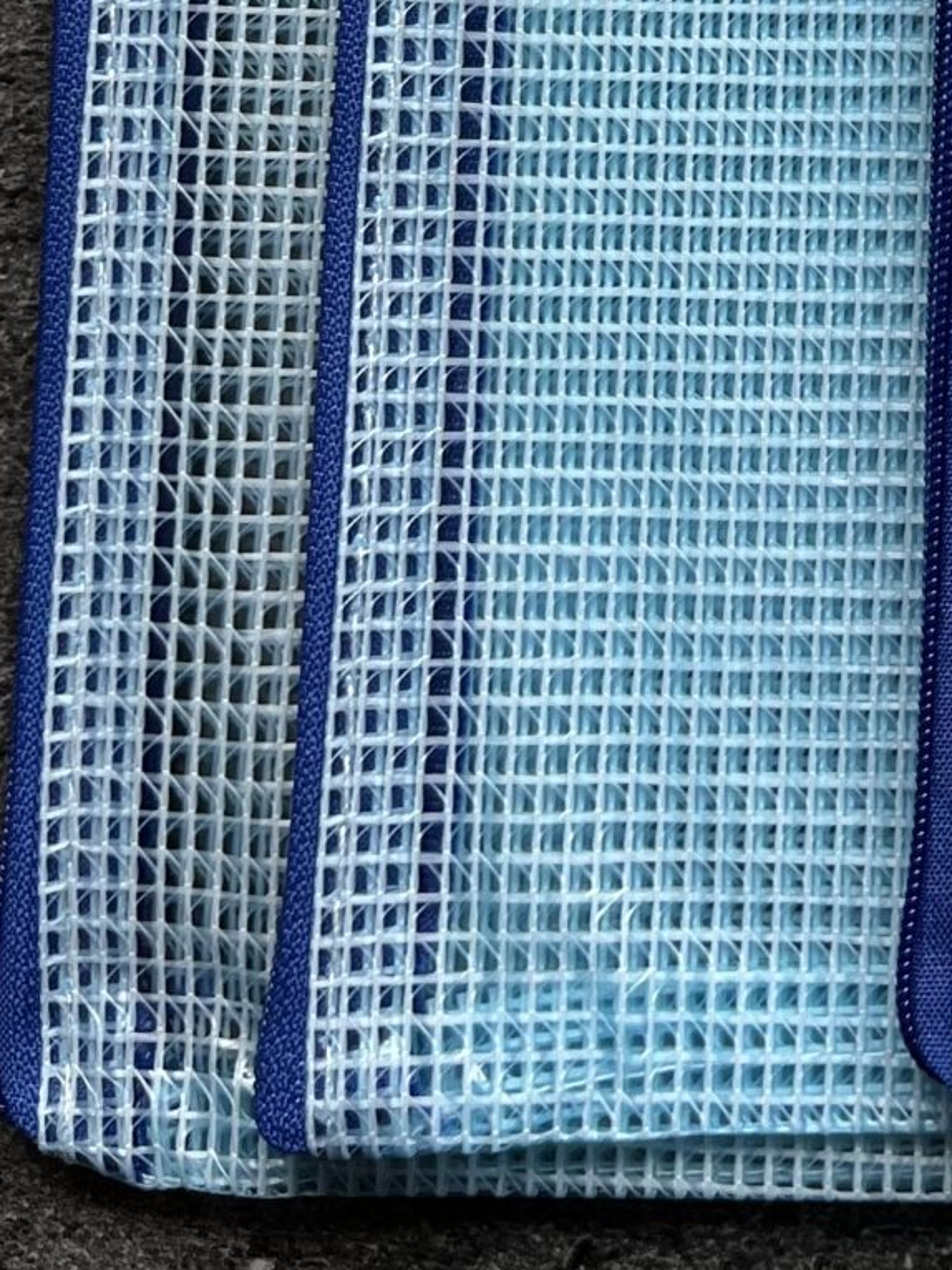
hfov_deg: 15.4
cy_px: -503
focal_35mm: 87
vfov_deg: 20.1
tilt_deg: -82.5
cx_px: 1498
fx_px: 3189
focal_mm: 5.1
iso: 40
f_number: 1.6
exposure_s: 1/241
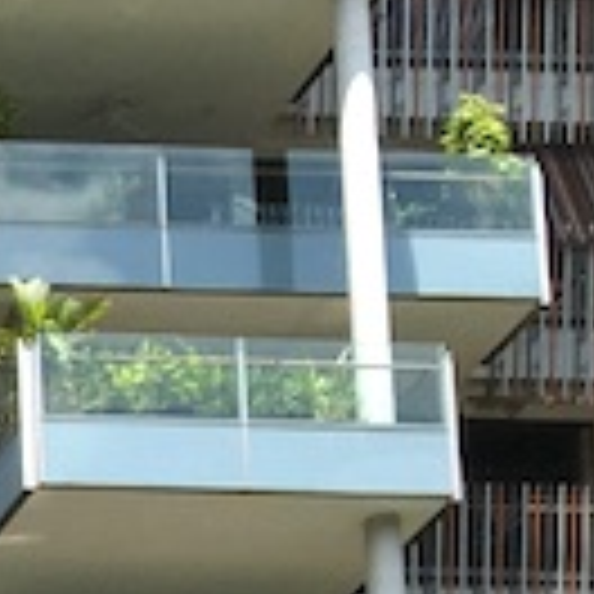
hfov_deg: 7.5
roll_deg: -1.8
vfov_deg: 8.0
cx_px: -1368
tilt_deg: +9.7
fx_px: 3805
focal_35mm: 196
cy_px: 1616
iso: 25
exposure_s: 1/938
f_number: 2.2
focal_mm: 4.15
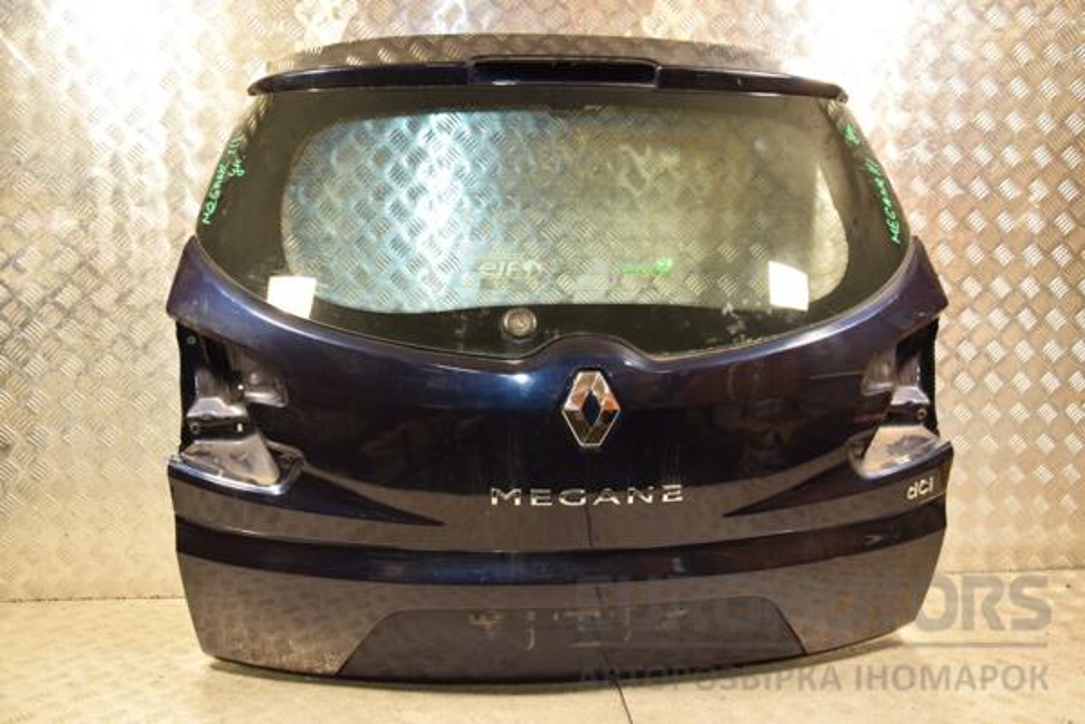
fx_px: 995
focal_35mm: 33
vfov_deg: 40.0
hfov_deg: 57.2
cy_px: 362
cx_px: 542
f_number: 5
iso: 800
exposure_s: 1/100
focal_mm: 22
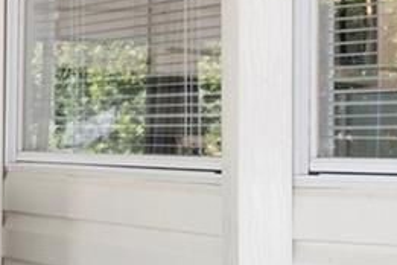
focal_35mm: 104
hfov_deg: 16.2
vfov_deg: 13.2
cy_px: 155
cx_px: -341
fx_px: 1147
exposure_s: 1/6
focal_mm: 17
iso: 320
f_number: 8
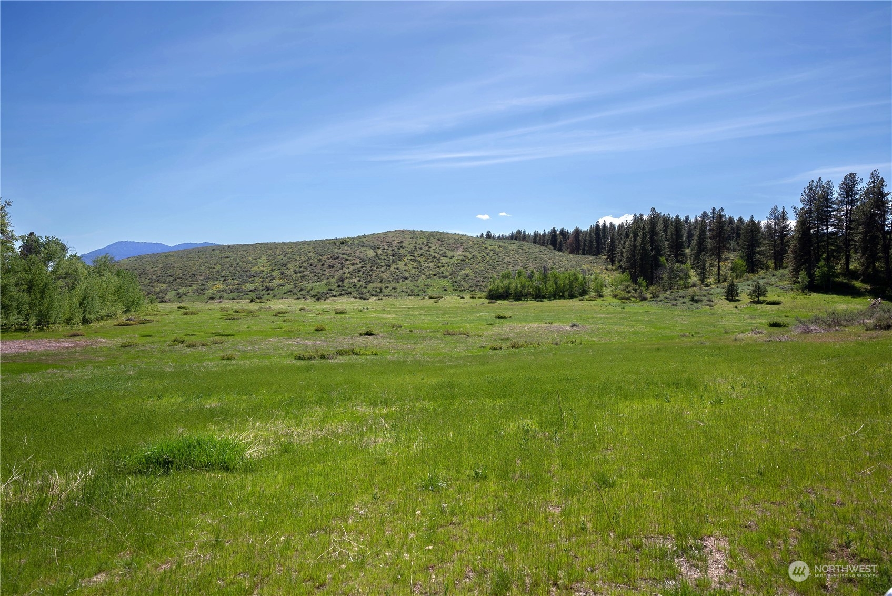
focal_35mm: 24
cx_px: 446
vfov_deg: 53.2
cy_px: 298
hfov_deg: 73.7
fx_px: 595
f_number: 5
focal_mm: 24
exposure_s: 1/640
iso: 80
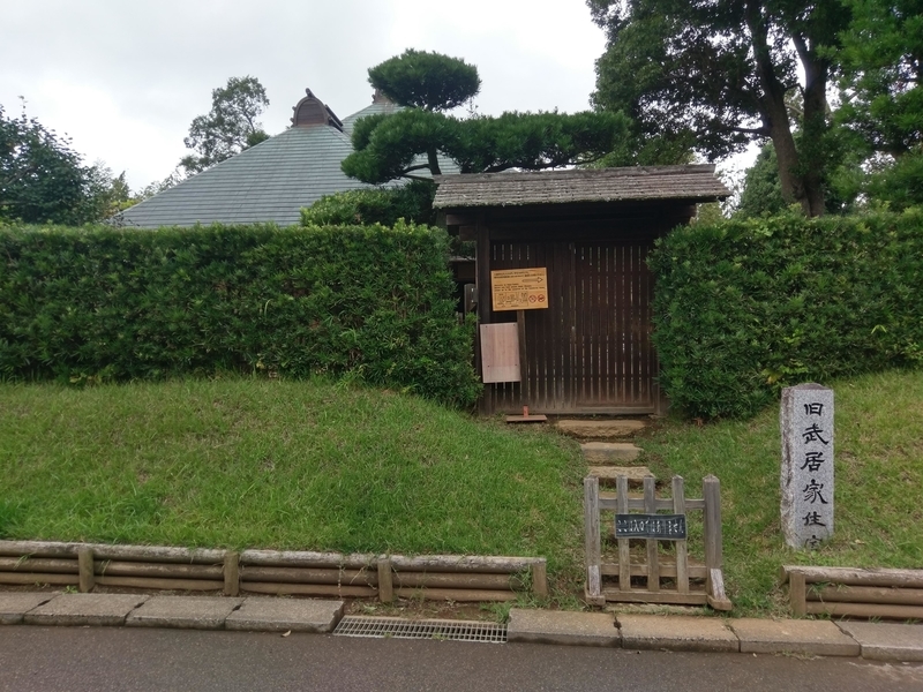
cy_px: 346
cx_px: 462
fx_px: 693
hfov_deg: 67.3
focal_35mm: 26
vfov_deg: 53.1
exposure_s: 1/691
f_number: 1.8
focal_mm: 4.58
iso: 100
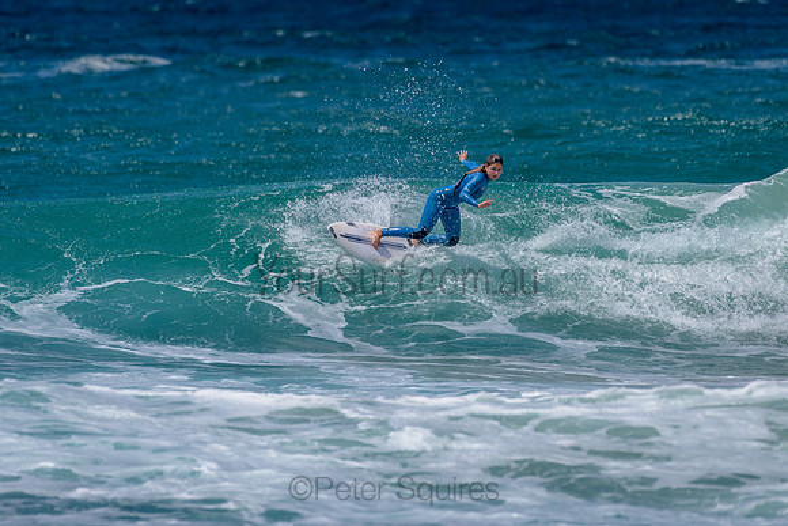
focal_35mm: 614
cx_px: 401
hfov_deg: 3.4
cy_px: 206
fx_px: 13448
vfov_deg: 2.2
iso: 90
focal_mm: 500
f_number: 5.6
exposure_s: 1/2000
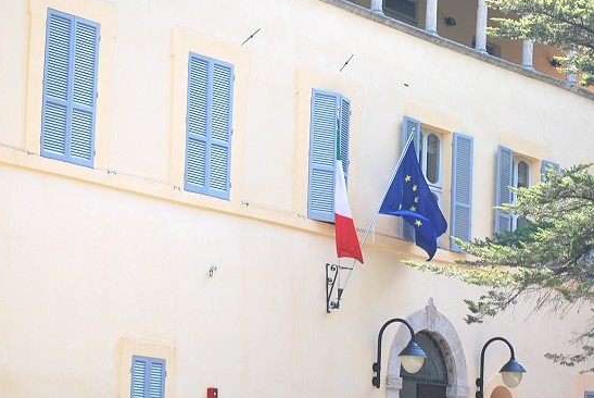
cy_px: 275
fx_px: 1994
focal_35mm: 121
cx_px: 414
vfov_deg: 11.4
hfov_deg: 16.9
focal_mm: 55
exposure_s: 1/125
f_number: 5.6
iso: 100
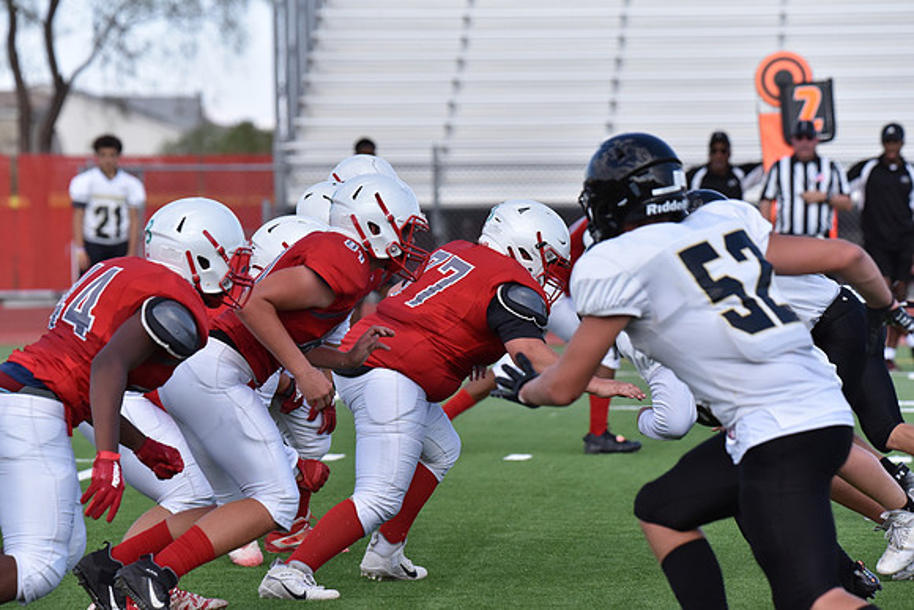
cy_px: 305
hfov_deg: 6.9
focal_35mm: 300
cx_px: 457
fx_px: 7618
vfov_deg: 4.6
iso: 1800
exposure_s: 1/3200
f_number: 8
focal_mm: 300
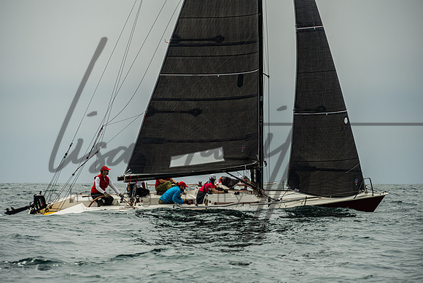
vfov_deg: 7.5
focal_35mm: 183
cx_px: 207
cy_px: 151
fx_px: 2148
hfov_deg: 11.2
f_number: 6.3
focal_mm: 170
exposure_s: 1/2000
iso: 400
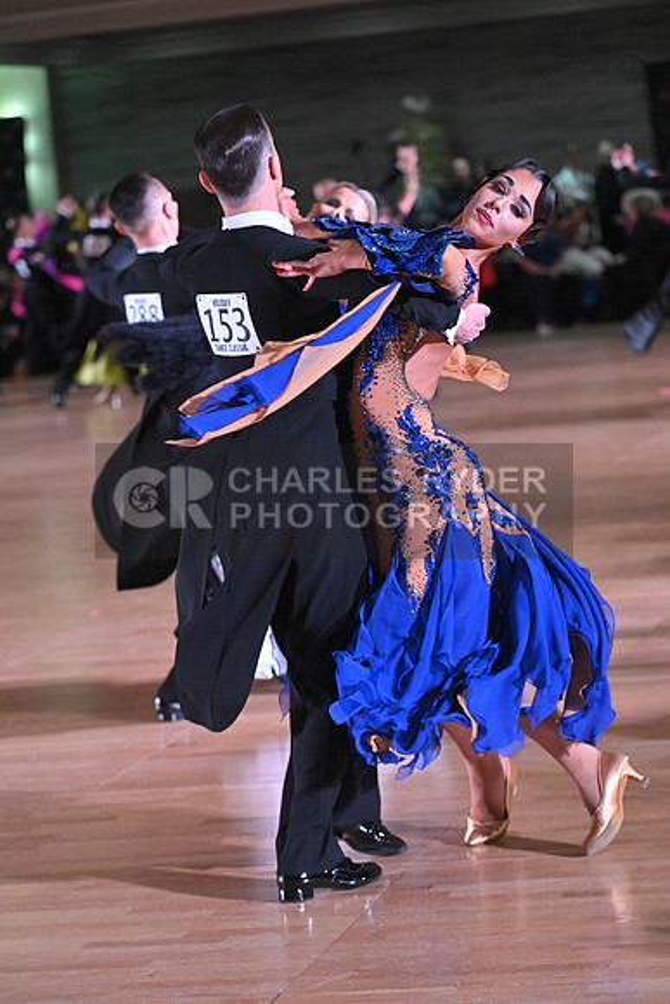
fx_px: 3125
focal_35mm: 112
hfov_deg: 12.2
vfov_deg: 18.3
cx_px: 335
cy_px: 502
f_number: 4
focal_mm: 112
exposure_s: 1/400
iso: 5000
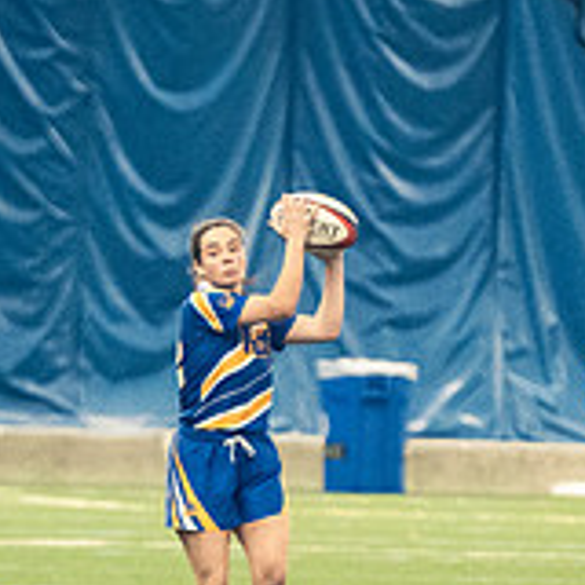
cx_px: 435
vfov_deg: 1.9
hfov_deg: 1.9
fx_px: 17189
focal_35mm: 899
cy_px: 607
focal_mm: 195
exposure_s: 1/500
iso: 12800
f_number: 2.8
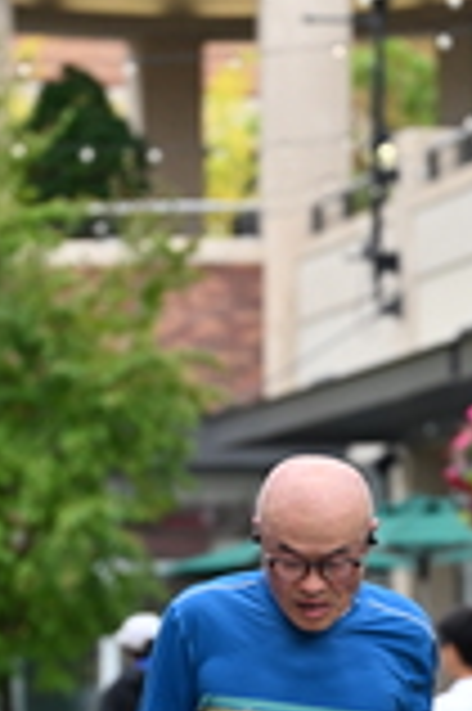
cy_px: 590
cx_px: 258
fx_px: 5558
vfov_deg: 7.3
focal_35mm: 282
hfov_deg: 4.9
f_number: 2.8
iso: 640
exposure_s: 1/2000
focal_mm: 81
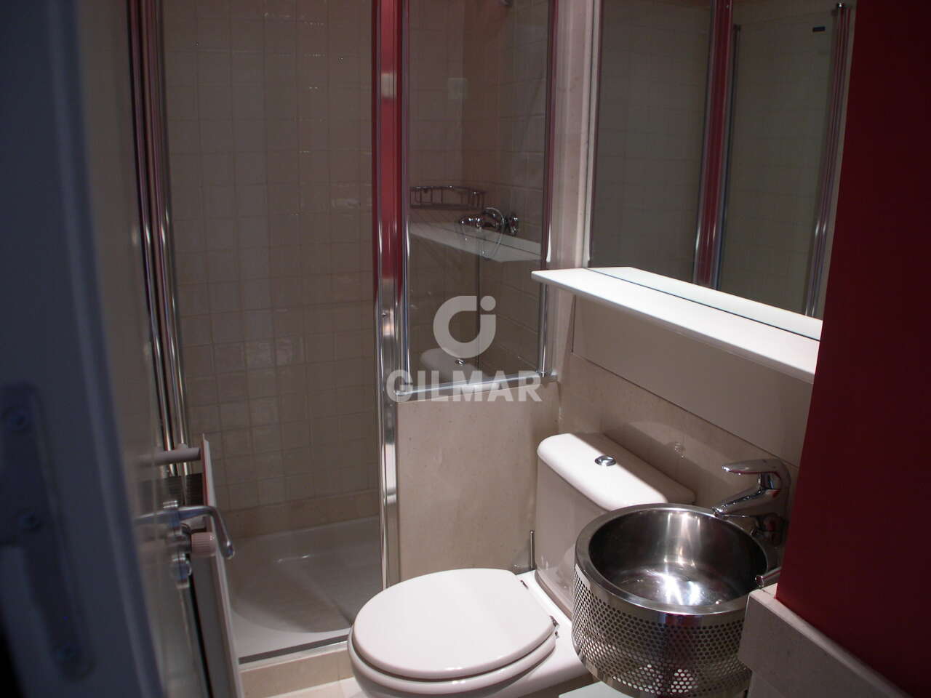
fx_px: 1022
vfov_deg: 37.7
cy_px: 349
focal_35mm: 38
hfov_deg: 49.0
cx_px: 466
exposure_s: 1/11.6
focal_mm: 8
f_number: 2.8
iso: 100
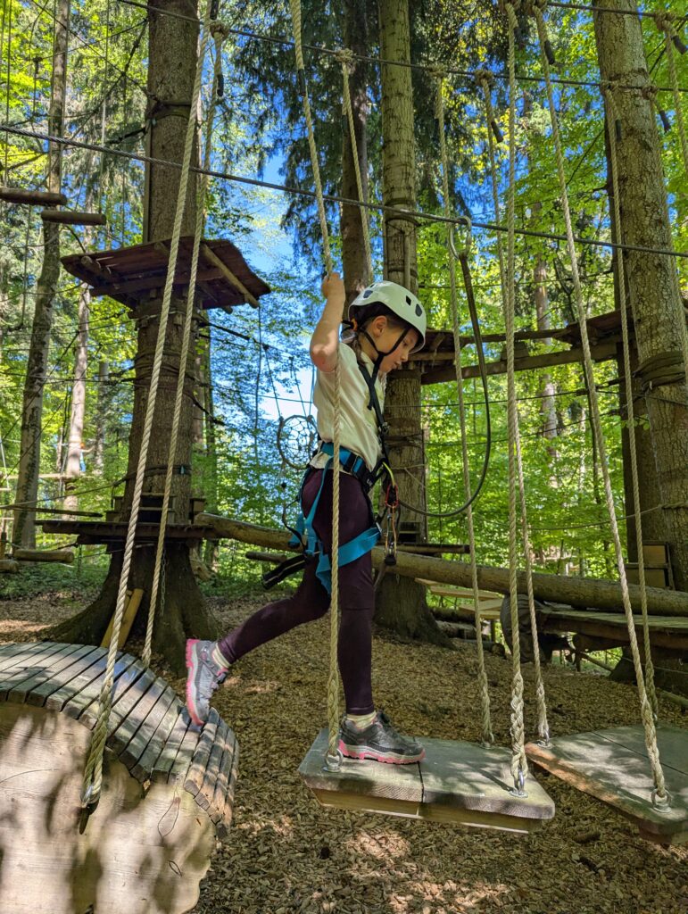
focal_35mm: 24
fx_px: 634
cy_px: 457
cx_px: 344
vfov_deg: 71.5
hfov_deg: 56.9
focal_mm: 6.81
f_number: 1.85
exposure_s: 1/328
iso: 42
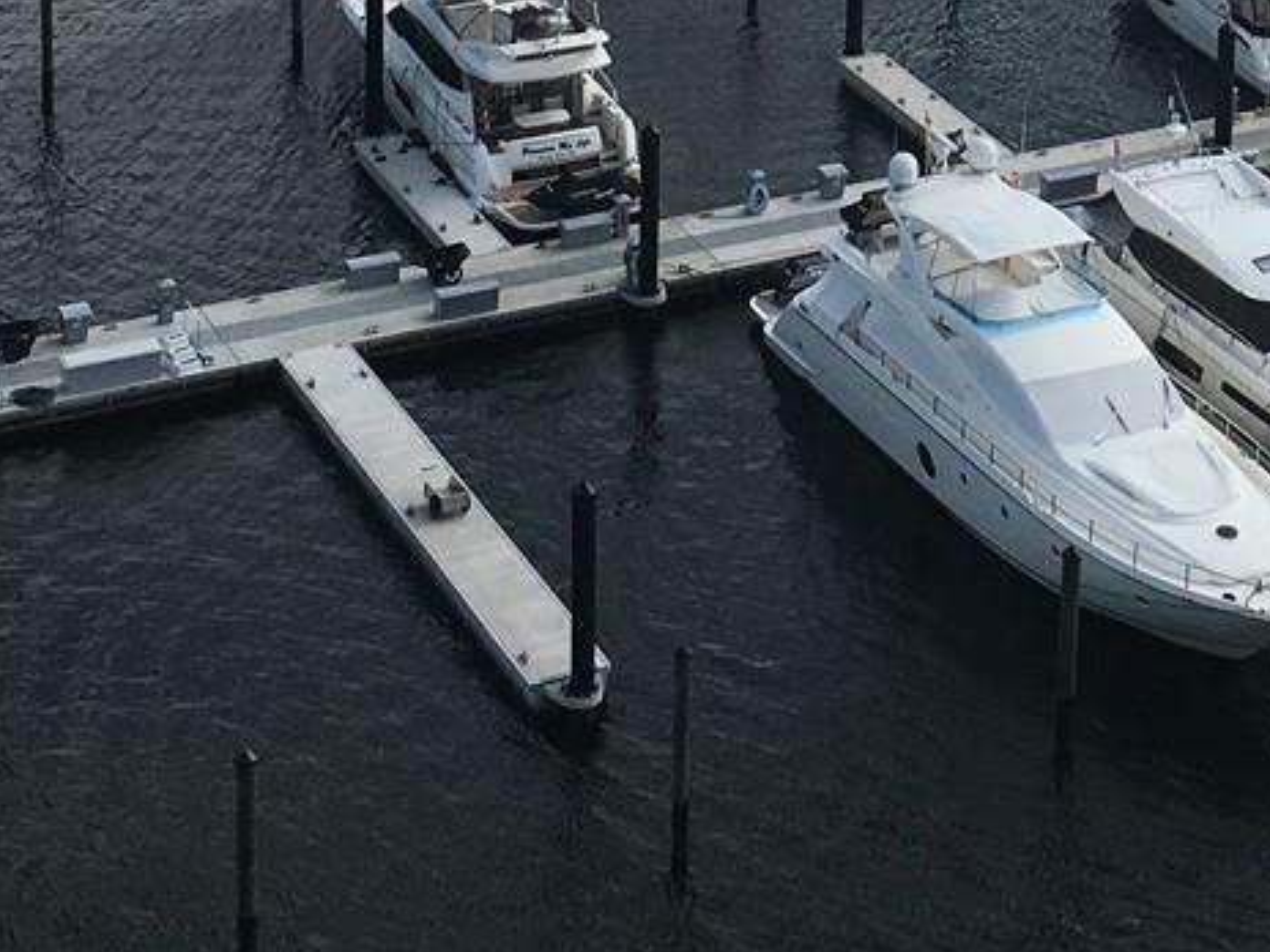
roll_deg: -1.5
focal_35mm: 100
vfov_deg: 13.7
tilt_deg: -11.1
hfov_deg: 19.4
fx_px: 3669
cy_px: -553
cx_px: 1065
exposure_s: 1/2198
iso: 25
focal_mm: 4.15
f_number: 2.2
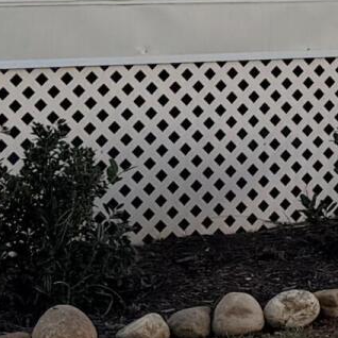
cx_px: 682
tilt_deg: +4.1
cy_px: -196
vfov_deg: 8.5
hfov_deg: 8.3
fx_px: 2209
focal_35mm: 200
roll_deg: -0.6
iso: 80
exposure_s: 1/1855
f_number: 1.78
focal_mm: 6.76
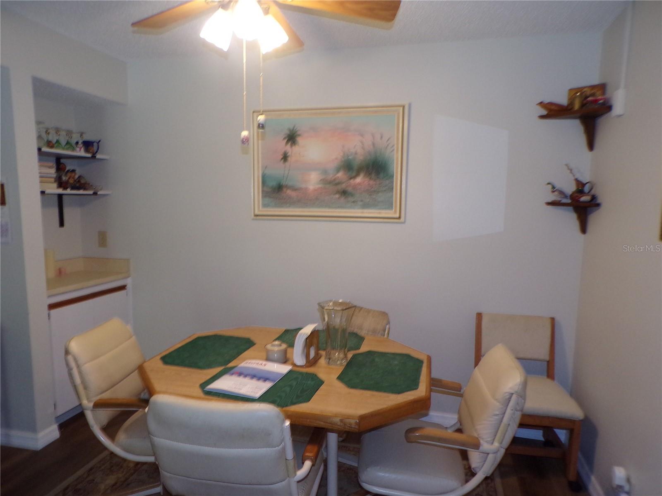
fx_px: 459
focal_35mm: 24
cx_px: 331
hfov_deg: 71.6
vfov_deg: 56.8
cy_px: 248
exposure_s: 1/34
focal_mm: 4.3
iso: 200
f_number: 3
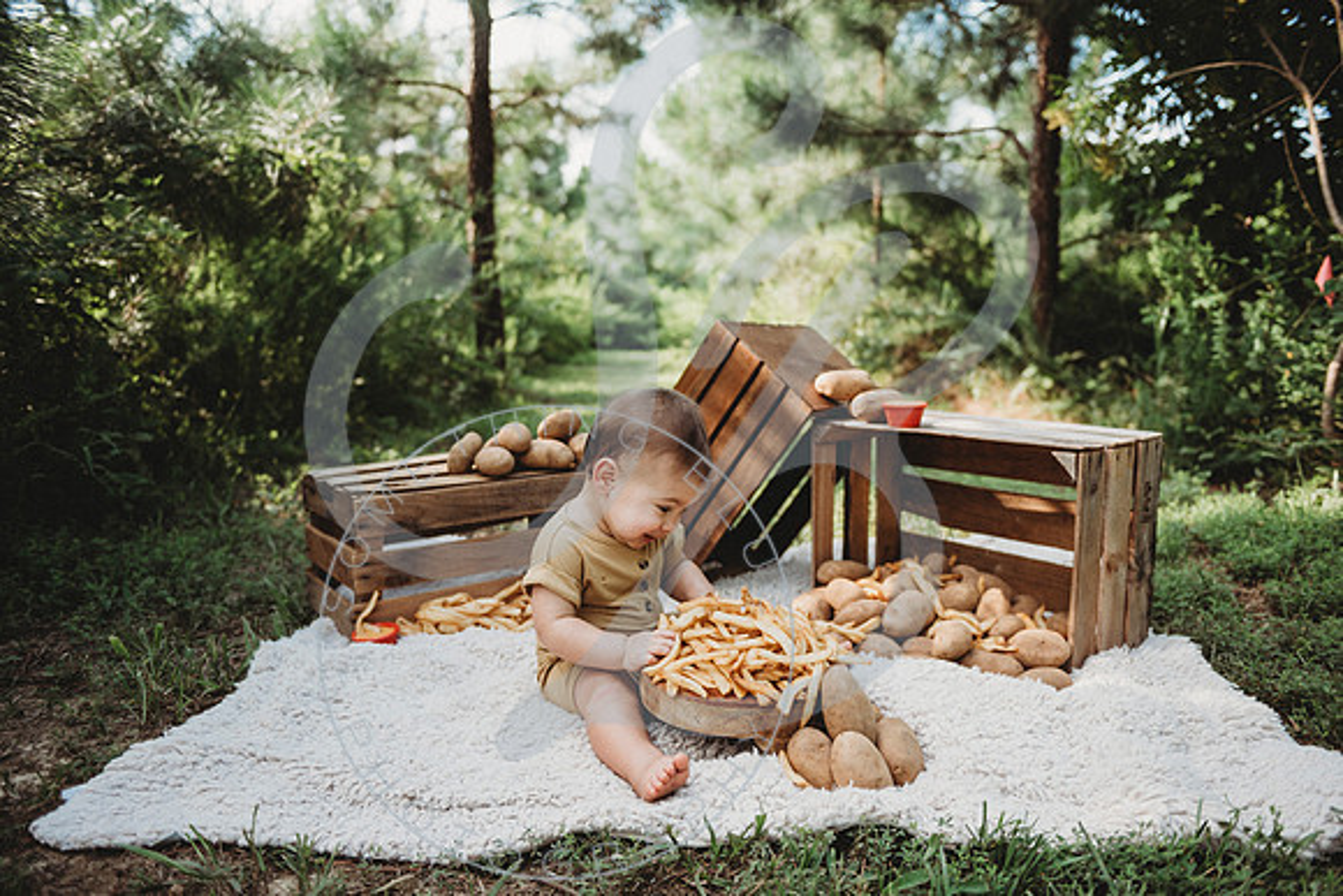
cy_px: 448
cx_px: 672
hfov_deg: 65.5
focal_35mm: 28
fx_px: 1045
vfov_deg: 46.4
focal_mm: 28
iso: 100
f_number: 2.8
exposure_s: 1/320
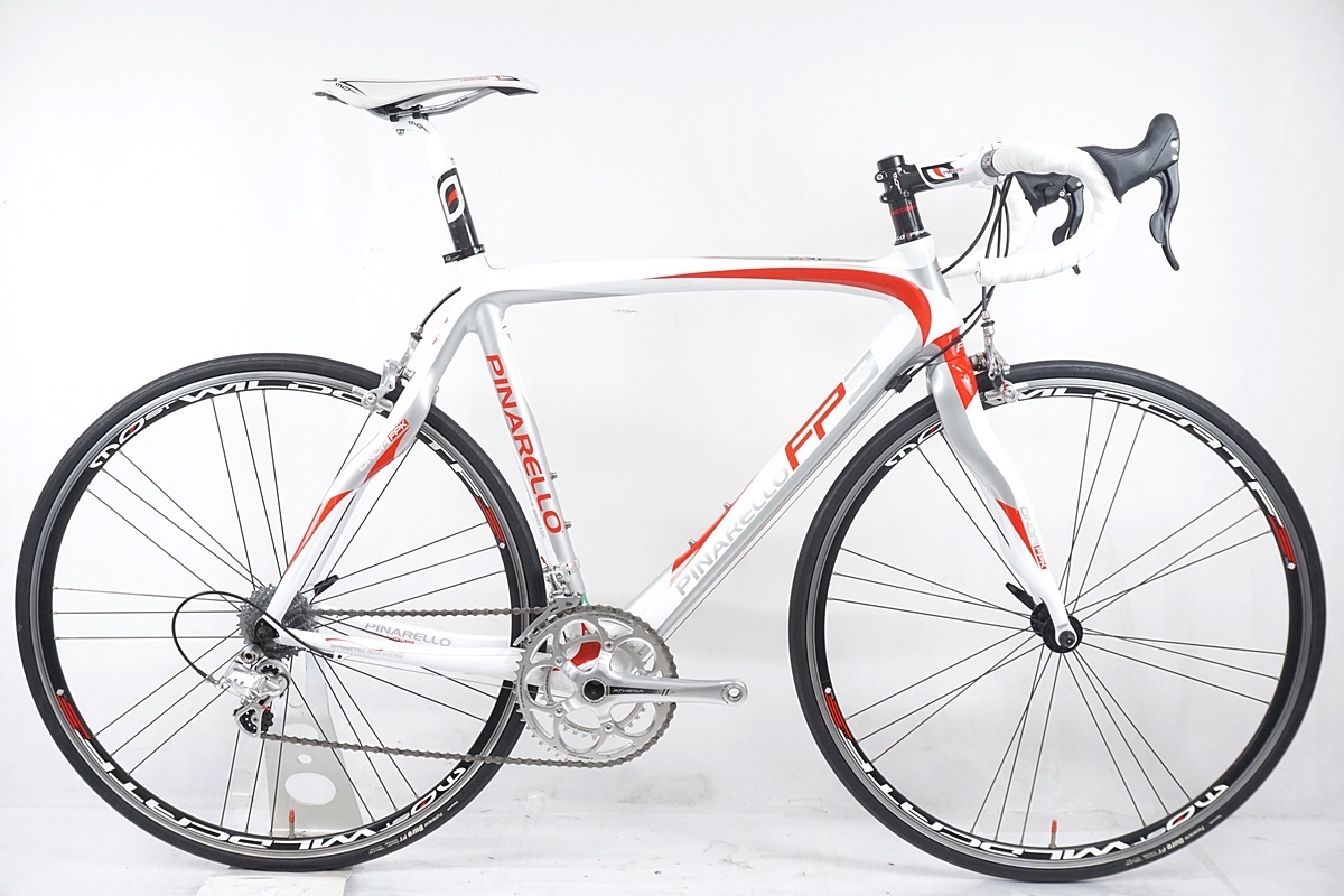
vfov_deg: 33.0
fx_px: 1512
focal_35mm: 40
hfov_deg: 47.9
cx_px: 672
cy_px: 448
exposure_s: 1/25
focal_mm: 27
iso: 1000
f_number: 8
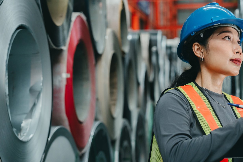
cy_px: 62
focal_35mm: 87
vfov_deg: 15.7
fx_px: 587
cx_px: 183
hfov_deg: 23.2
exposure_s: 1/250
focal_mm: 56
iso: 800
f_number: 2.8
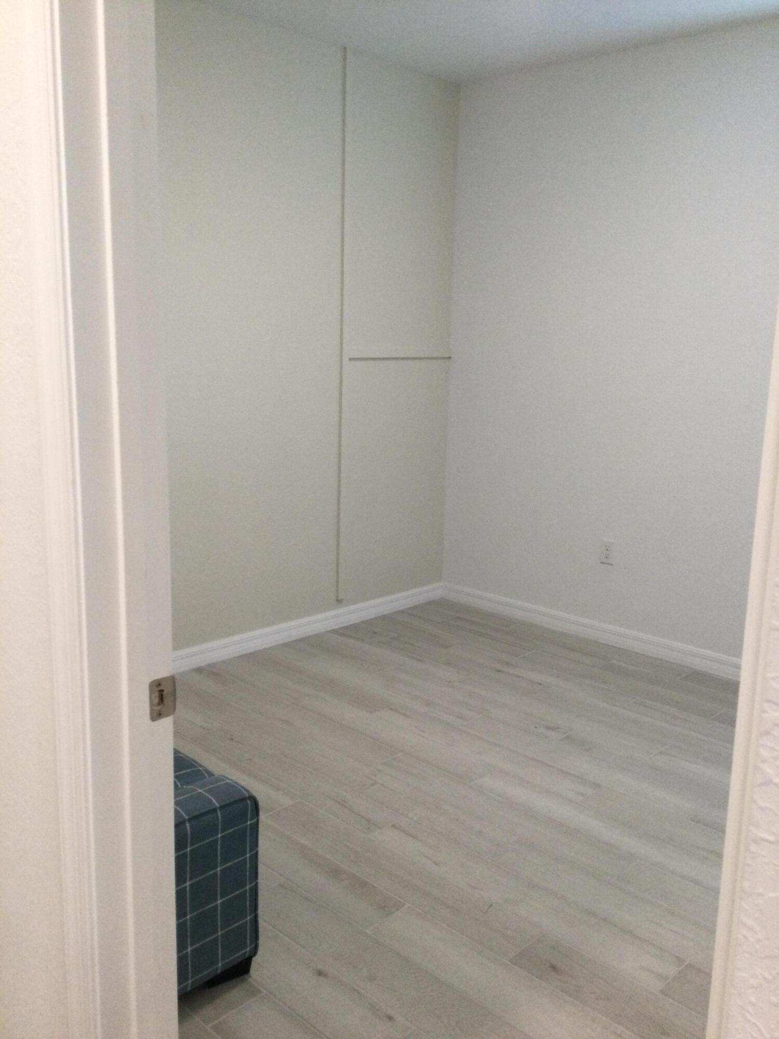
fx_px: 930
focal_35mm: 31
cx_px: 390
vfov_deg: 58.4
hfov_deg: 45.4
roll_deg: +0.2
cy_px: 520
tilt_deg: -11.0
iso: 100
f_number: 2.4
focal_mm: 3.3
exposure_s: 1/30
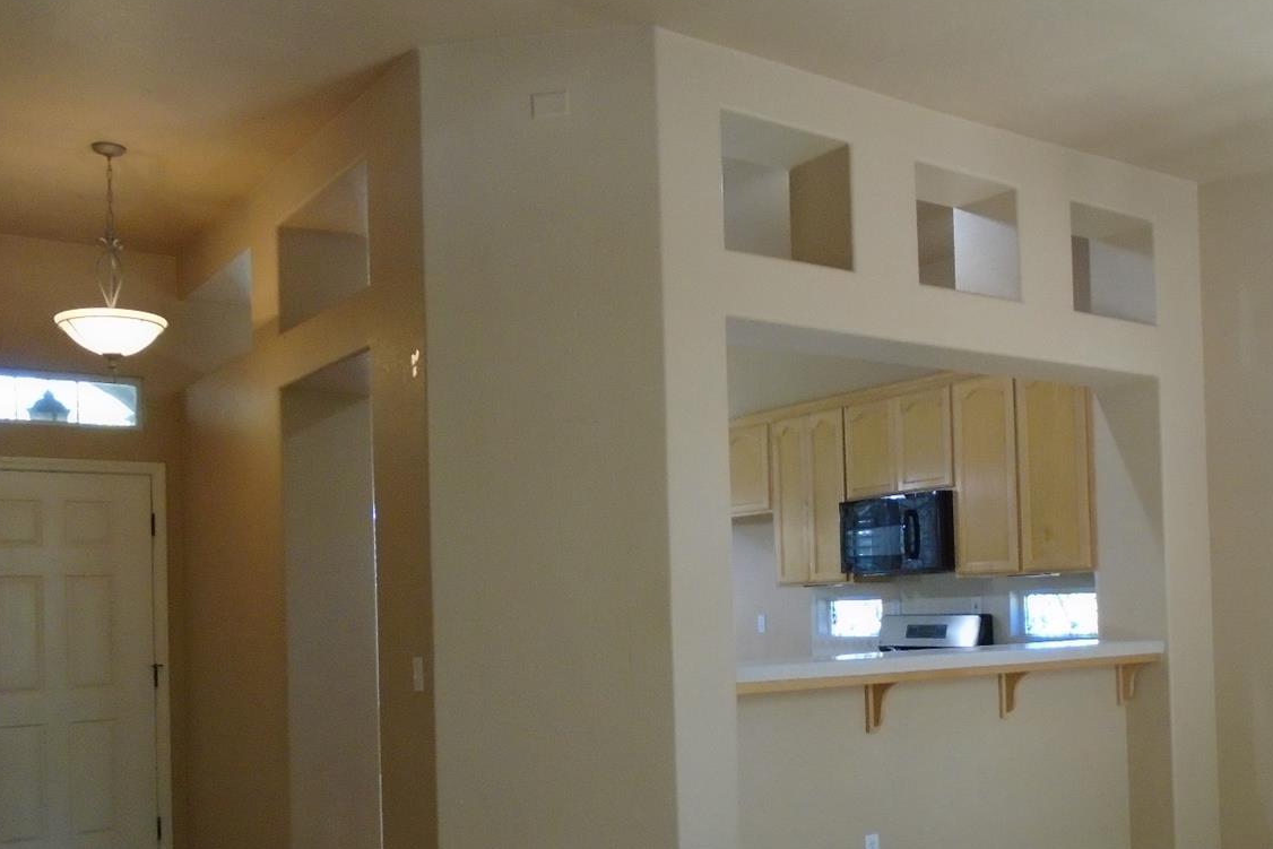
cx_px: 716
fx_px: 1273
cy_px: 583
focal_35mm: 36
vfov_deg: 36.4
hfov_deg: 53.0
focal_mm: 4.6
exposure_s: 1/50
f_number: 3.2
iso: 500
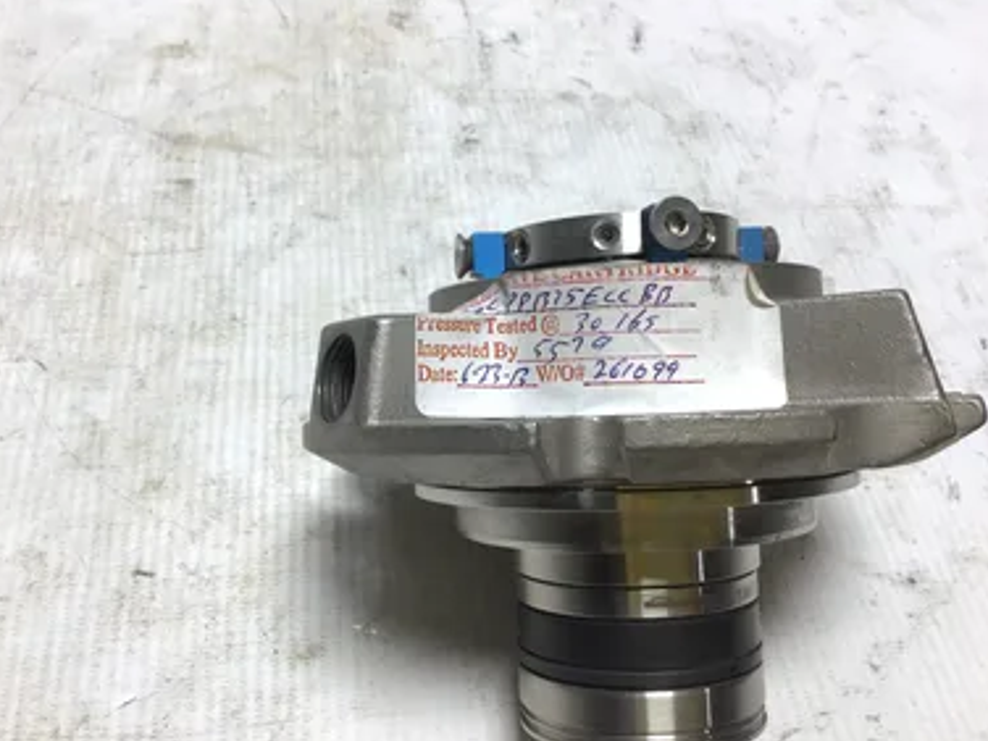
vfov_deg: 42.9
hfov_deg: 55.3
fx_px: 942
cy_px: 357
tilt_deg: -52.8
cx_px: 478
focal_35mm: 33
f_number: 2.4
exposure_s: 1/120
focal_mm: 3.3
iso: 25
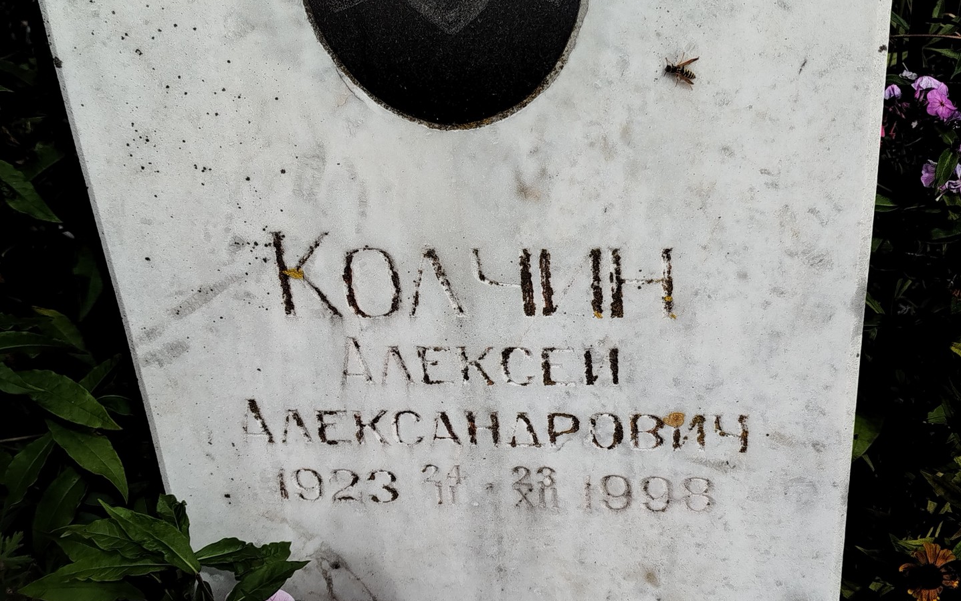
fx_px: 1336
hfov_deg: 39.6
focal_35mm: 51
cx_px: 481
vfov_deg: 25.3
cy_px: 334
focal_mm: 5.31
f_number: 1.7
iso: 50
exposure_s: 1/1032
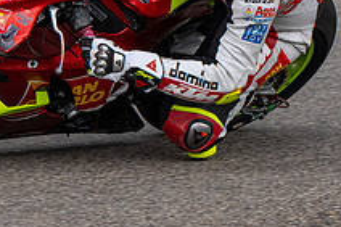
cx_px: 189
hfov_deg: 3.1
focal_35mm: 658
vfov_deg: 2.1
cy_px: 3
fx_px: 6228
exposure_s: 1/1250
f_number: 6.3
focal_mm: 180
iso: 640
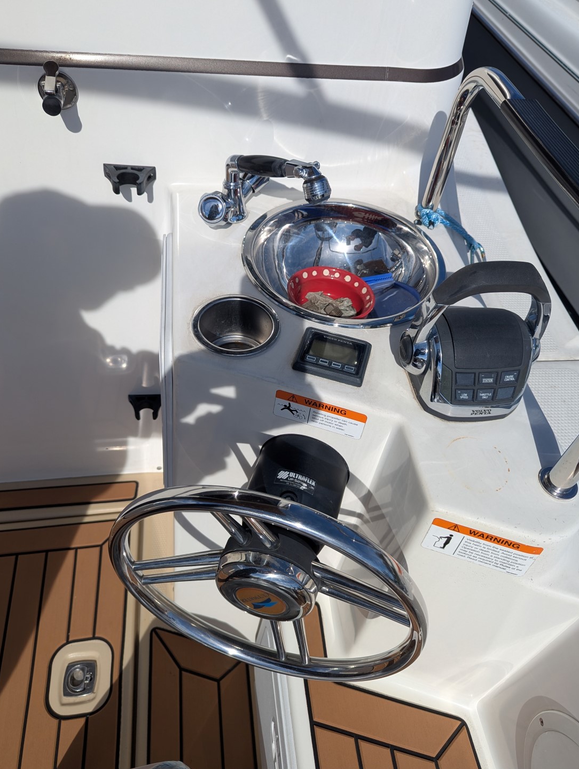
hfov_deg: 55.0
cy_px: 373
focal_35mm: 25
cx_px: 297
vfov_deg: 69.3
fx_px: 556
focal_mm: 6.81
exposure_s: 1/3774
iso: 41
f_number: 1.85
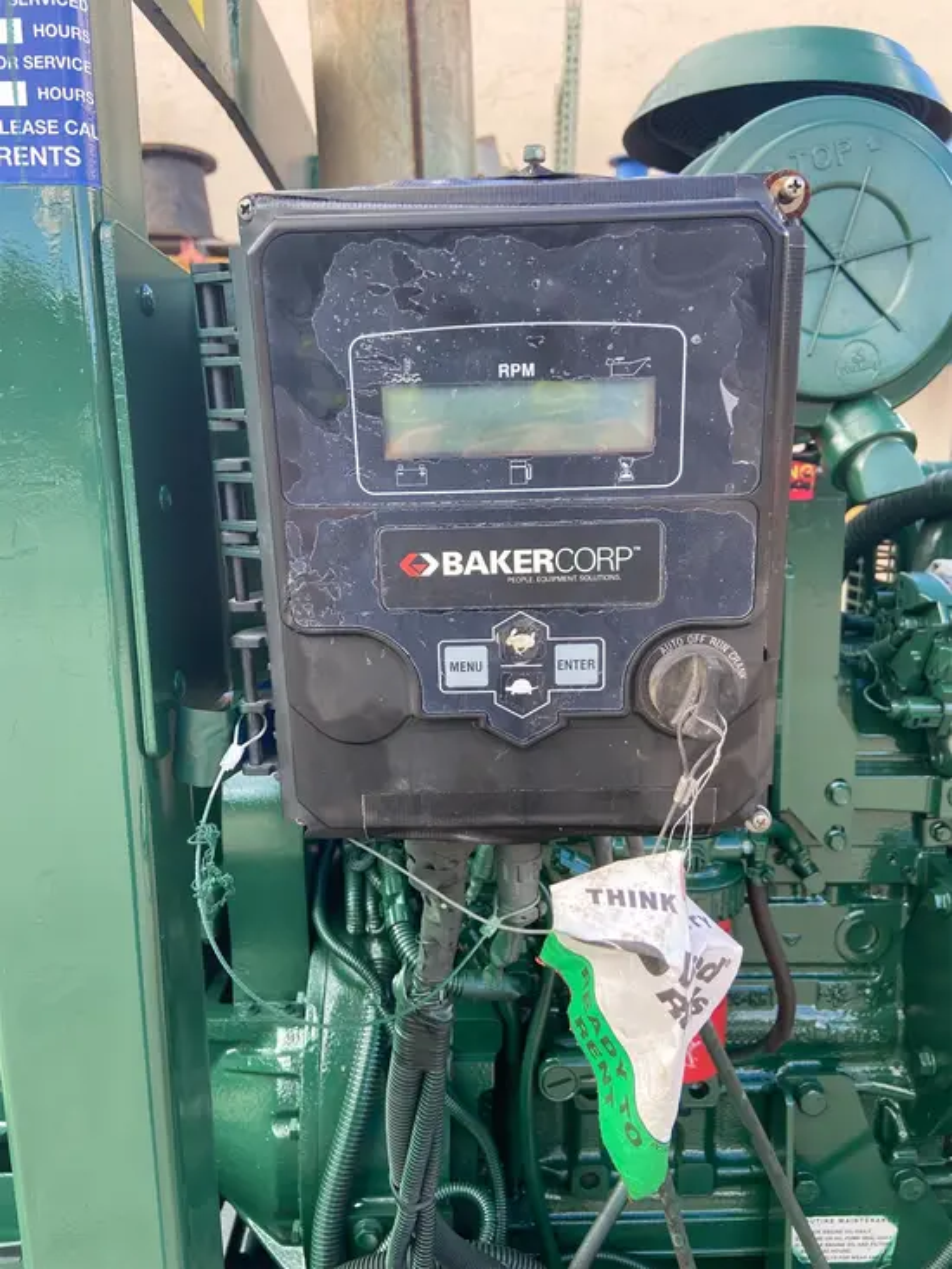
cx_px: 476
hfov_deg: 53.1
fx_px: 953
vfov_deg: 67.3
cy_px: 634
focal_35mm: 26
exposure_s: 1/156
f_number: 1.8
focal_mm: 4.25
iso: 32
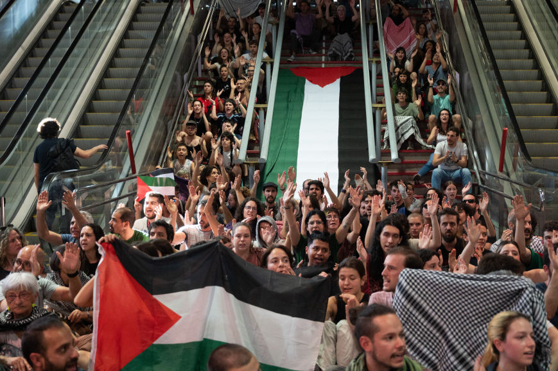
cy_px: 183
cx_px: 328
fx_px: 821
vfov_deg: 25.5
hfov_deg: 37.4
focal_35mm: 53
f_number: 4
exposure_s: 1/400
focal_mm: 45
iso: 3200
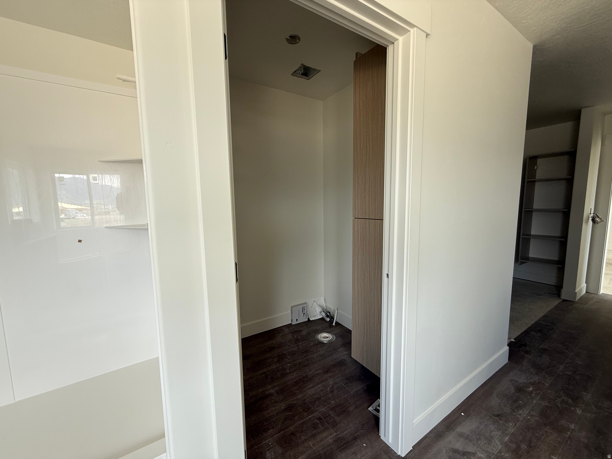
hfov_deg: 102.1
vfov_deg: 85.7
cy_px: 230
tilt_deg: -5.9
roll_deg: +0.0
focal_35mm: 14
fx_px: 248
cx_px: 306
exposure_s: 1/99
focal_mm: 2.22
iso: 64
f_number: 2.2
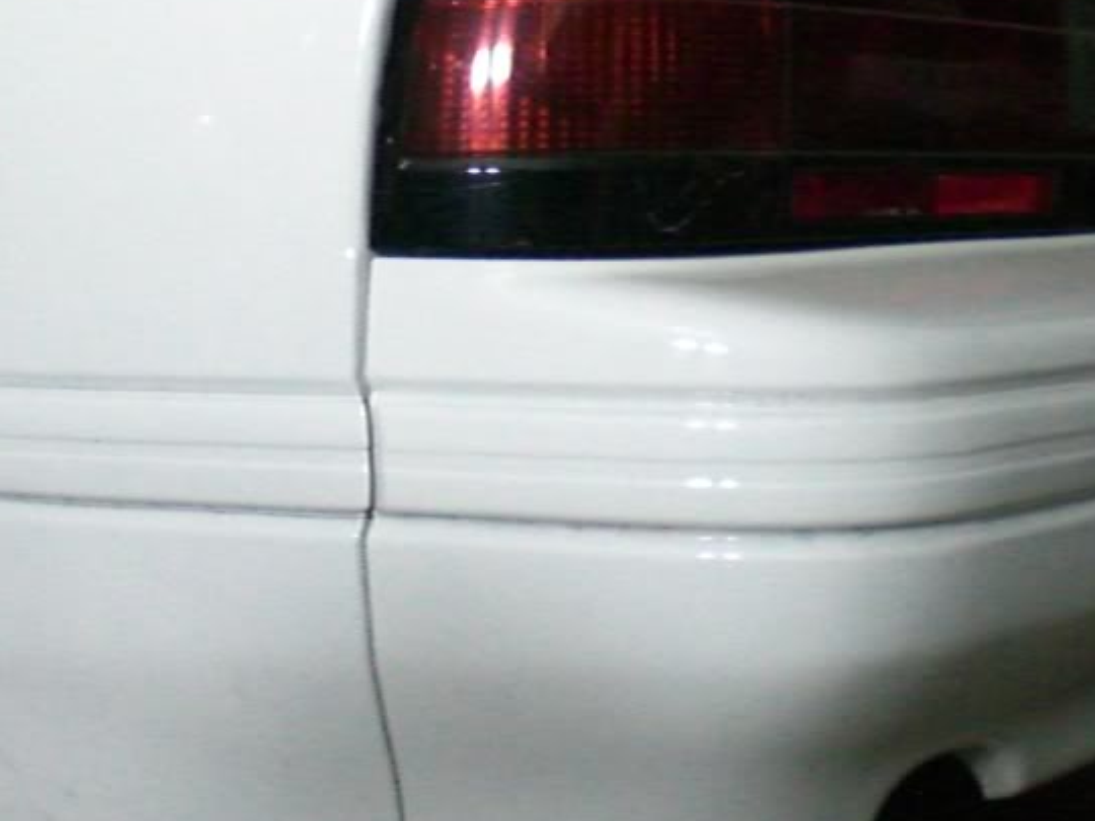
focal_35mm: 72
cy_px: 99
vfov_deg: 20.1
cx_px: 696
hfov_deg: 26.9
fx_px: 2278
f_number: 3.1
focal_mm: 6.3
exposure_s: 1/80
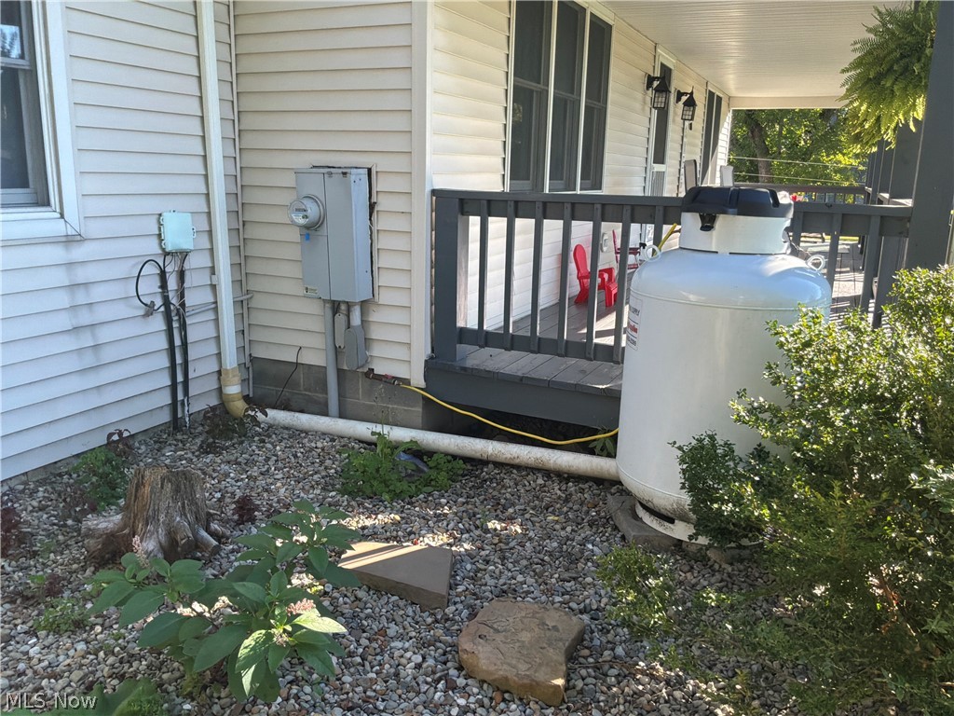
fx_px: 772
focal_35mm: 28
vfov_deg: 49.7
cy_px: 358
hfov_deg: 63.4
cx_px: 477
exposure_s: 1/929
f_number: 1.8
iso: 125
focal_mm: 3
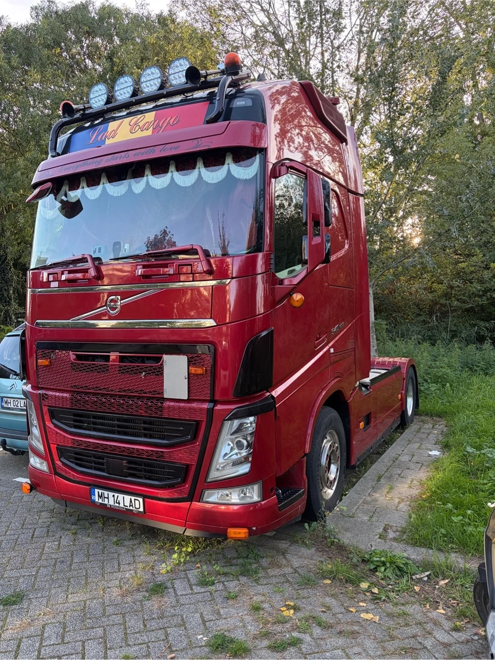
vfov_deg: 67.3
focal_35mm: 26
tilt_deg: -0.9
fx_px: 496
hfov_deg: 53.0
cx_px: 248
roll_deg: +0.8
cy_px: 330
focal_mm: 5.96
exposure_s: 1/222
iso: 100
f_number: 1.6
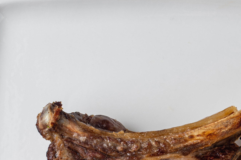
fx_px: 998
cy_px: 200
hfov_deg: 13.8
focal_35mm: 149
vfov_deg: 9.1
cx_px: 163
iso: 100
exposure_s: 1/200
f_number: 9
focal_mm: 48
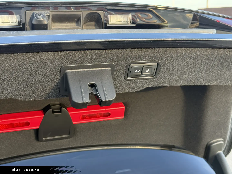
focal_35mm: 48
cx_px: 116
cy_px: 87
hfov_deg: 39.7
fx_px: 322
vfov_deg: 30.3
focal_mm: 6.76
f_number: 1.78
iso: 64
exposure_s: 1/122
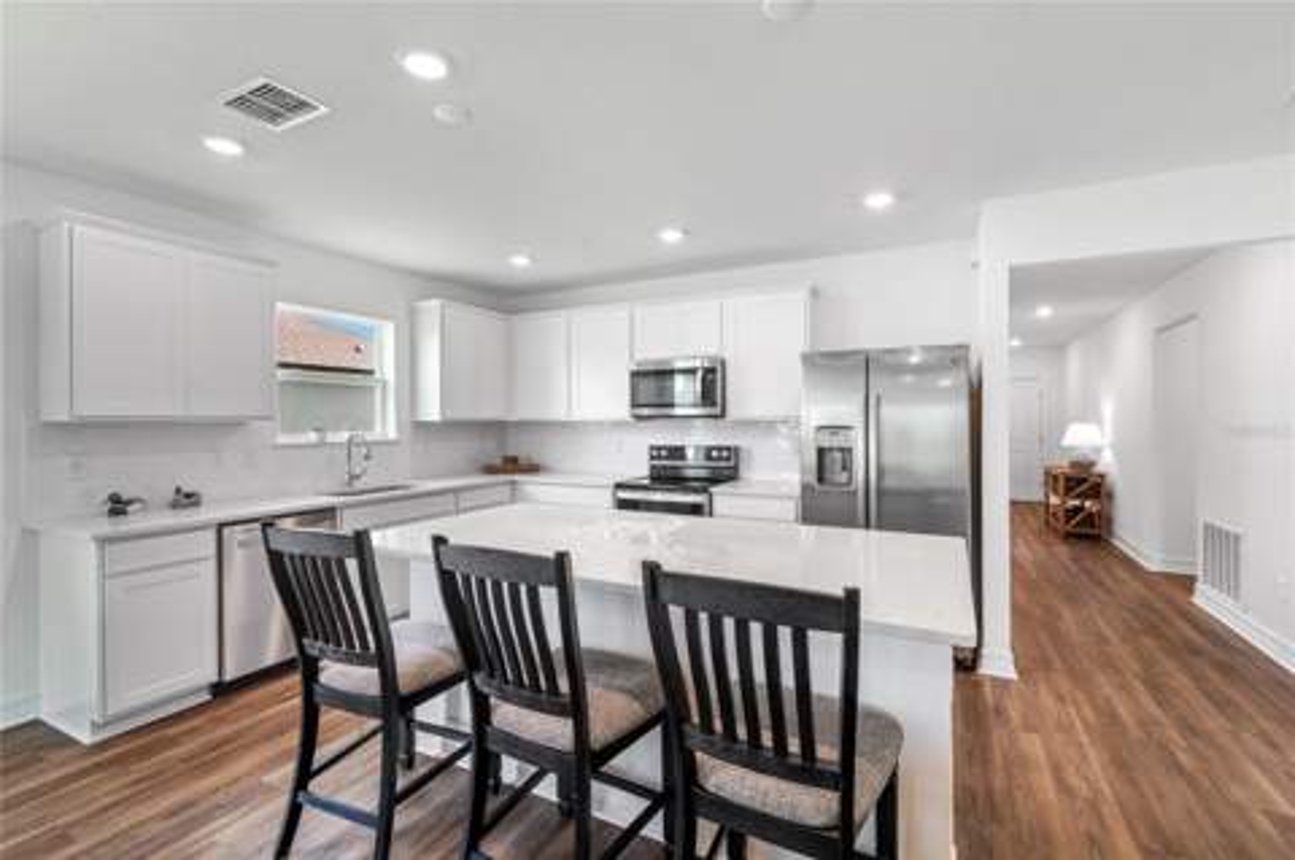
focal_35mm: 15
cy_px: 430
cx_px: 648
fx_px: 539
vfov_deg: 77.2
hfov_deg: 100.4
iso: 100
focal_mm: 10
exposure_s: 1/15
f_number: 7.1
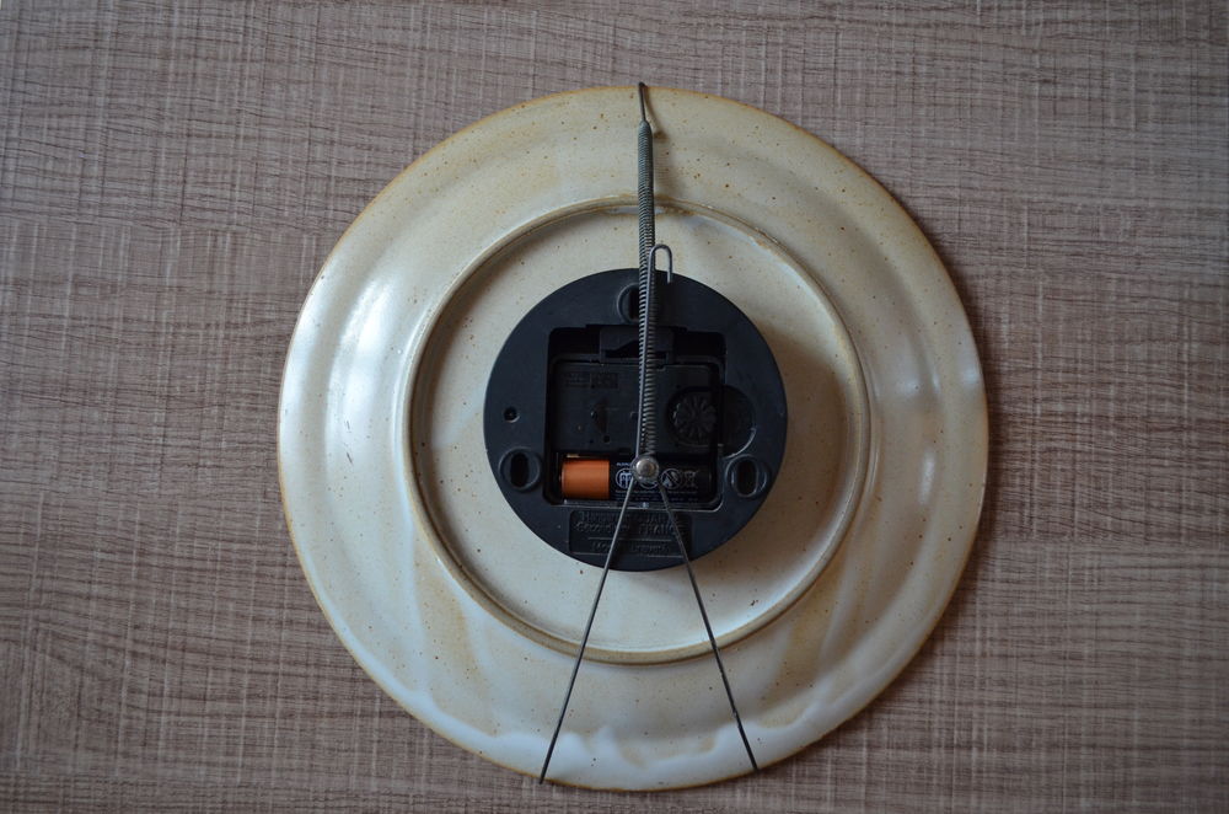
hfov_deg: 62.0
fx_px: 1022
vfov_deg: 43.4
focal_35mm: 30
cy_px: 407
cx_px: 614
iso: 800
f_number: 4
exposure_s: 1/60
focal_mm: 20
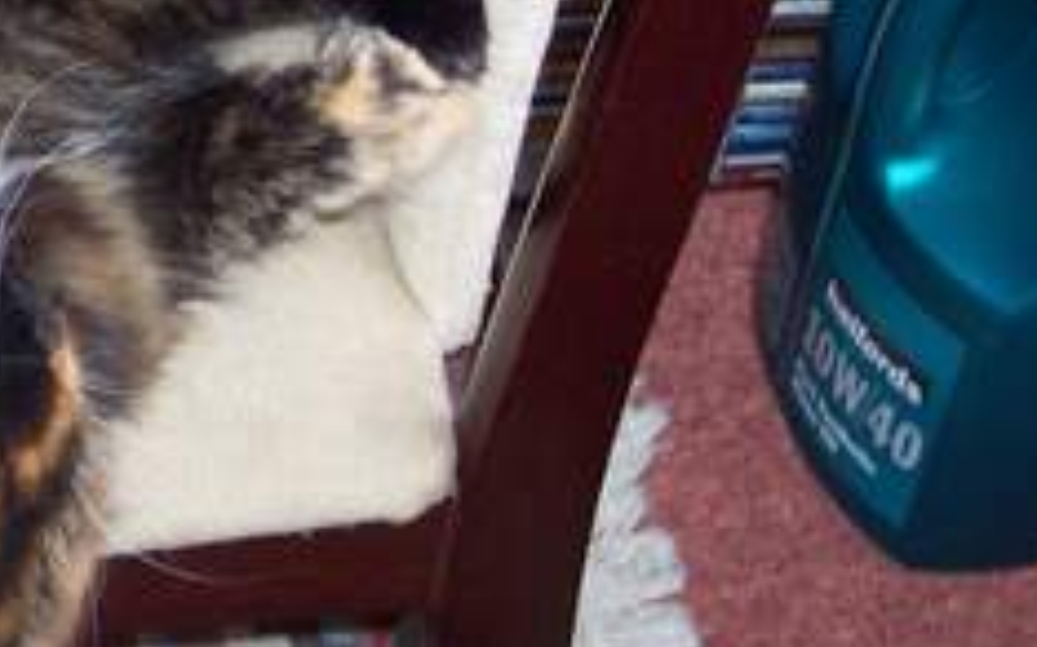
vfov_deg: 8.8
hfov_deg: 13.7
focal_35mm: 148
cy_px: 137
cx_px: -248
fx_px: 4181
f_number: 3.4
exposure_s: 1/30
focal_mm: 10.7
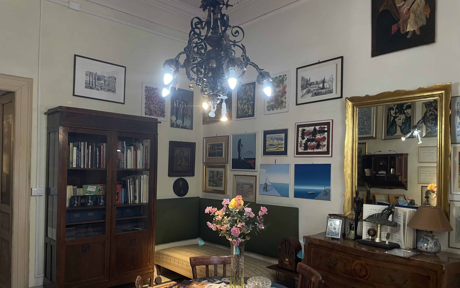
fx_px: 351
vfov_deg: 44.3
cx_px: 232
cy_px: 174
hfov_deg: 66.5
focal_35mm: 28
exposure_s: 1/80
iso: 125
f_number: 1.6
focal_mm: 4.2
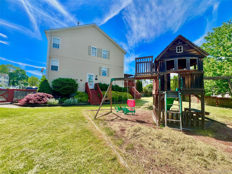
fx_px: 87
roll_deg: -1.3
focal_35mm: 13
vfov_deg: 89.9
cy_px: 87
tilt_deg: +3.6
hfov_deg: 106.2
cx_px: 116
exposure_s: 1/1107
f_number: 1.8
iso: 32
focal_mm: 1.57
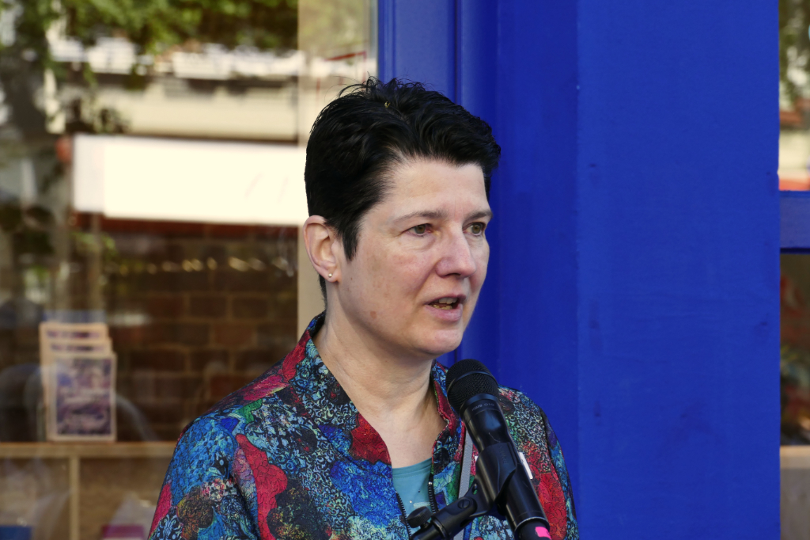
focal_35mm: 200
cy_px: 270
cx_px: 405
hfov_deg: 10.3
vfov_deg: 6.9
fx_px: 4498
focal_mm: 73
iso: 250
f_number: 5.6
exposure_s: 1/100
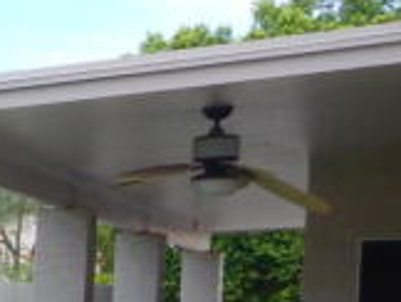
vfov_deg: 10.3
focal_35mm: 139
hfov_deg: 10.5
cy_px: 463
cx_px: -765
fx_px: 1613
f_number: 3
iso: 125
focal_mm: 4
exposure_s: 1/800
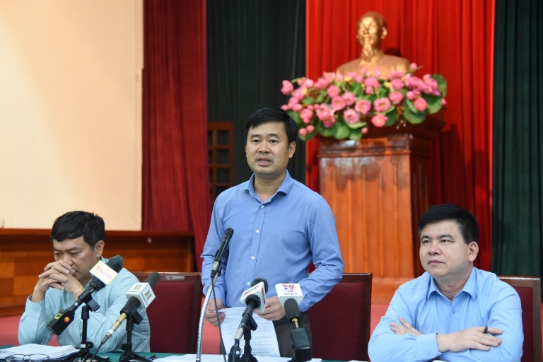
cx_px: 272
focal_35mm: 62
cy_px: 181
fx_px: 935
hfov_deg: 32.4
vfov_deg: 21.9
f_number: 4
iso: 6400
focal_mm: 62
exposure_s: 1/160
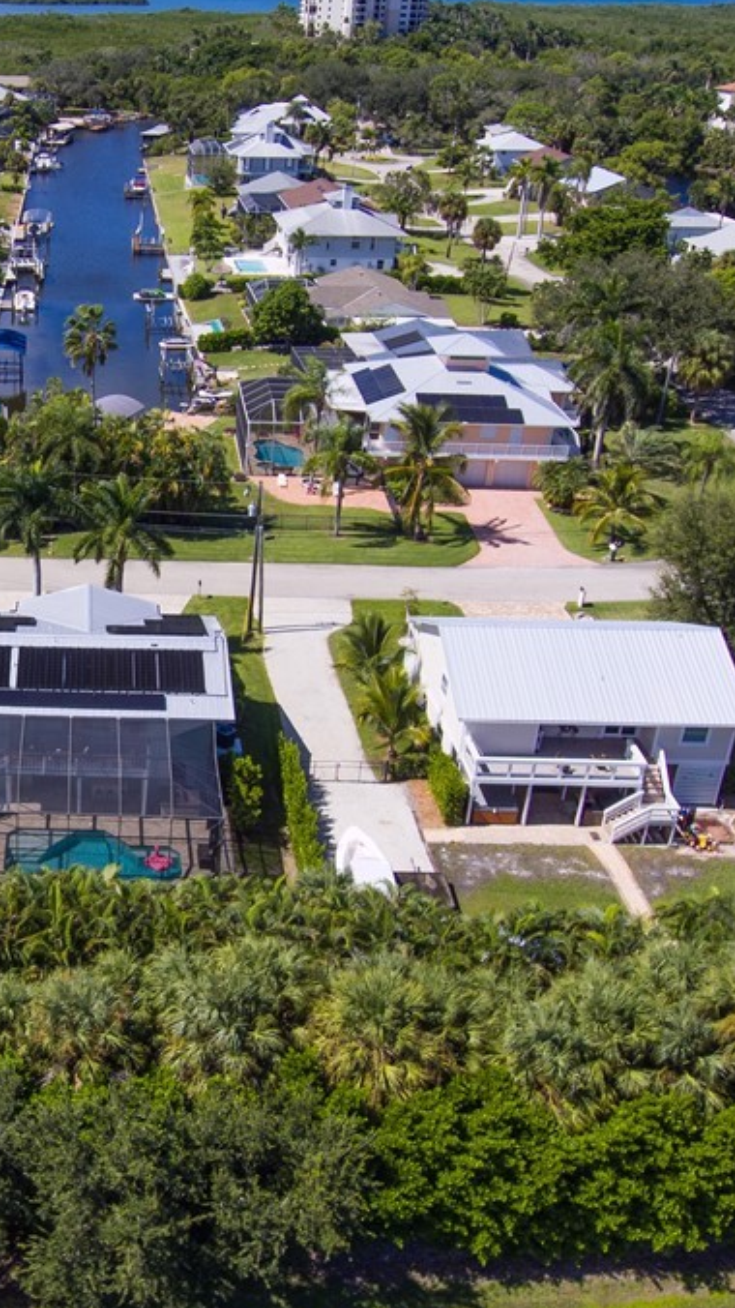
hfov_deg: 32.7
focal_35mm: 33
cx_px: 0
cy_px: 624
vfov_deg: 59.5
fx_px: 1144
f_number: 2.8
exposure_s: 1/610
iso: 100
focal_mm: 3.61
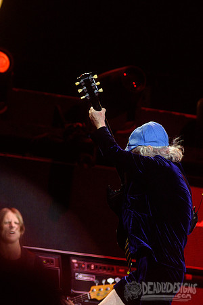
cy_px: 140
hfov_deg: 4.9
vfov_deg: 7.4
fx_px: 2360
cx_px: 71
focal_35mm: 279
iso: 2500
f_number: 4
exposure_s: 1/800
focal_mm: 170
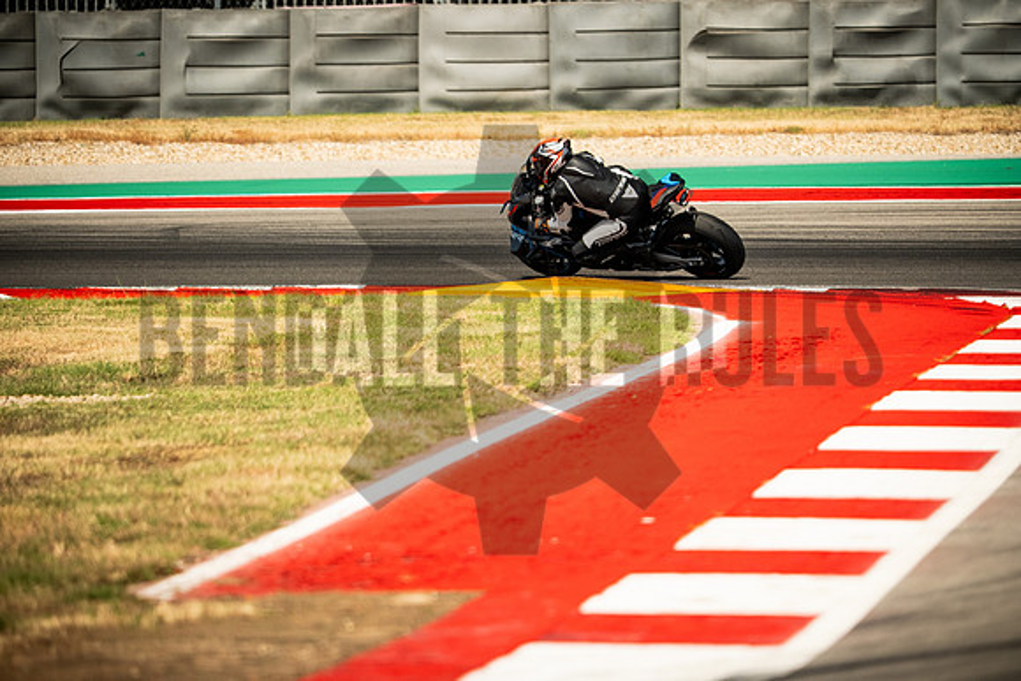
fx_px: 11914
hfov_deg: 4.9
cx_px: 510
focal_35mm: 420
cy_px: 340
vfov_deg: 3.3
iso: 400
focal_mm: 280
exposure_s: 1/2500
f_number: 2.8
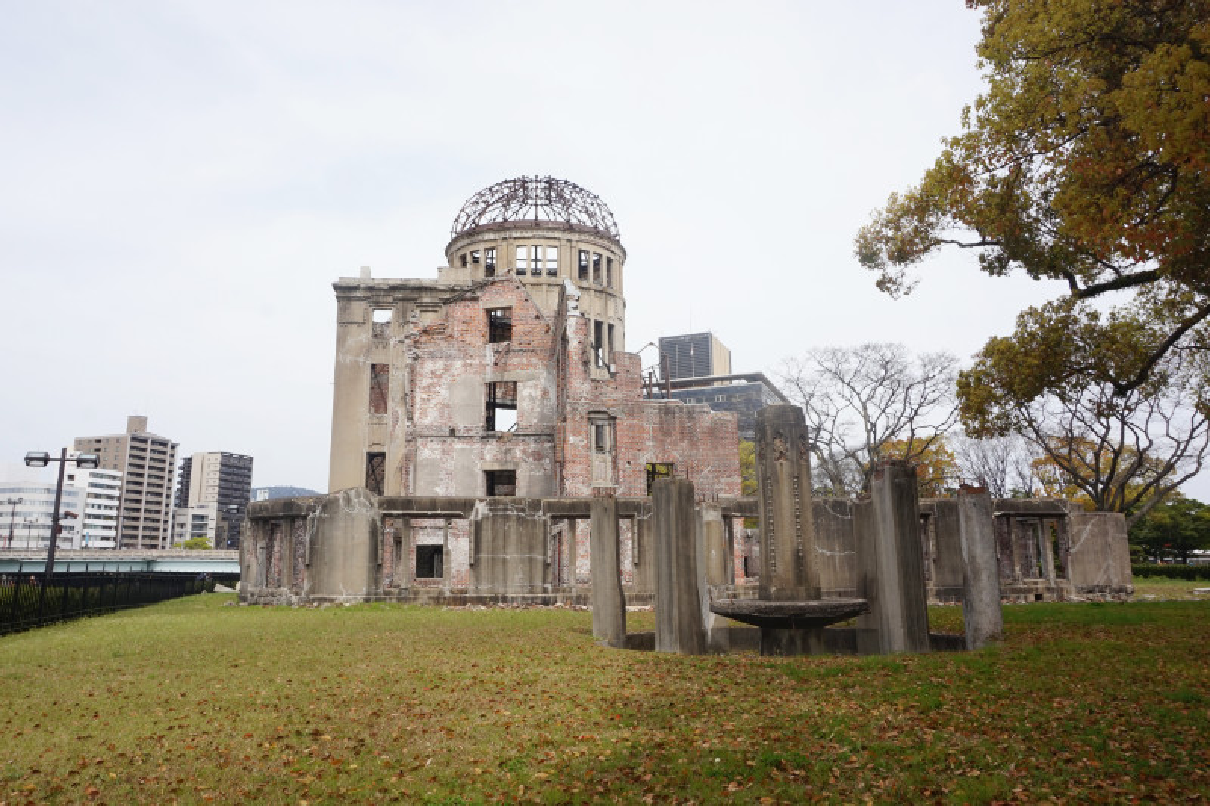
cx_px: 605
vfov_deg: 53.1
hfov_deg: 73.8
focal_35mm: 24
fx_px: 806
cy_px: 403
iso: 100
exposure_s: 1/80
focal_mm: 16
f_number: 14
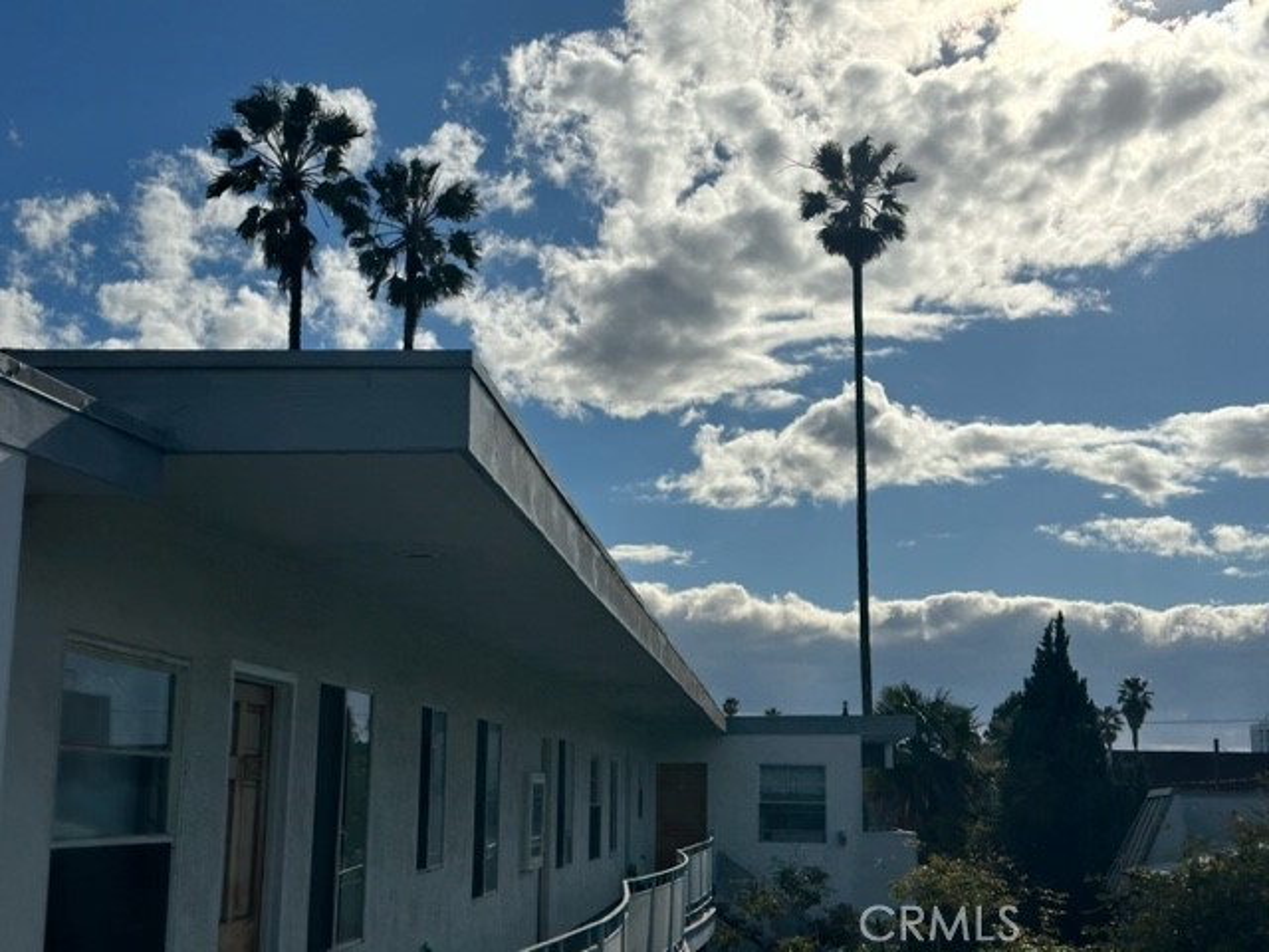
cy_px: 476
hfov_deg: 39.7
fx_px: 1760
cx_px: 634
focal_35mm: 48
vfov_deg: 30.3
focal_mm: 6.86
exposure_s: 1/18868
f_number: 1.78
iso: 50
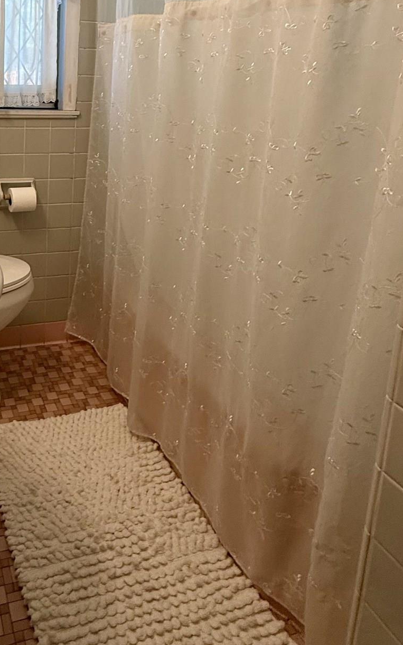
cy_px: 155
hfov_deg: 40.9
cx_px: 35
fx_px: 492
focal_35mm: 28
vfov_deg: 62.4
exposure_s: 1/120
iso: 200
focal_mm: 2.22
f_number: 2.2
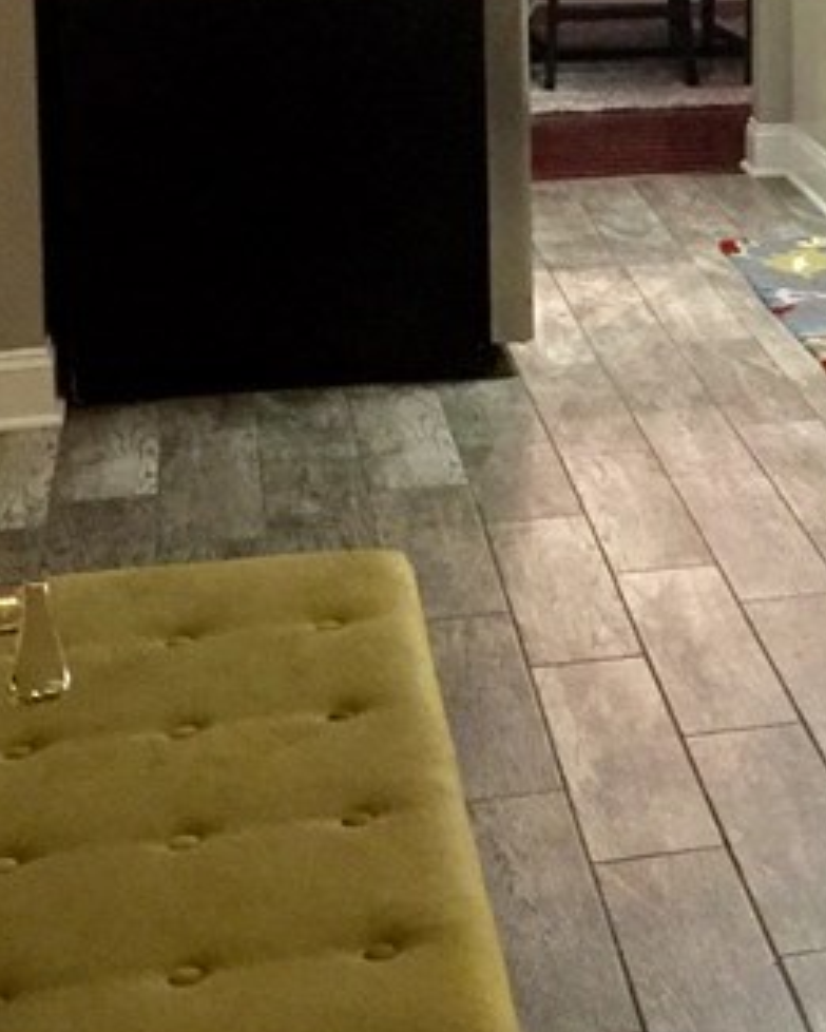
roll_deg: -1.3
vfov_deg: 20.8
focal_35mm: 89
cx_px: 1152
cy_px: 3
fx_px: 2718
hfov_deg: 16.1
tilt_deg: -7.9
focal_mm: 4.15
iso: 100
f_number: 2.2
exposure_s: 1/15
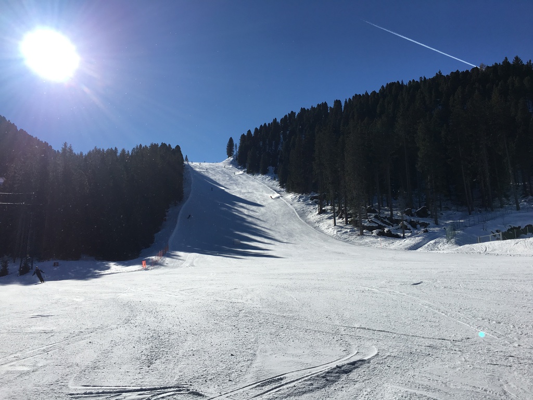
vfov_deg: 48.2
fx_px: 447
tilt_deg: +13.6
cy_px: 200
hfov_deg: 61.7
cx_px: 266
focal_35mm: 29
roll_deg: -0.7
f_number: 2.2
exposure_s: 1/3663
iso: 25
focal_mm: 4.15
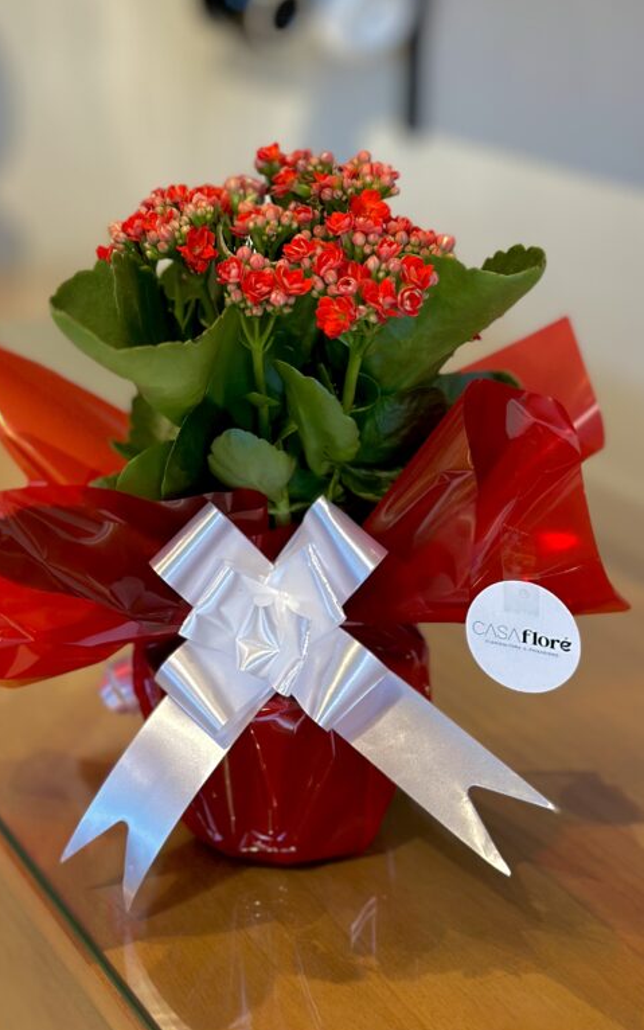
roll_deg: -1.2
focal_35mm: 68
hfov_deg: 19.1
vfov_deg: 30.1
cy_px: 383
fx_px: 1909
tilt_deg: -15.7
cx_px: 246
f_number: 1.78
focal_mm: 6.86
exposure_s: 1/60
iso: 160
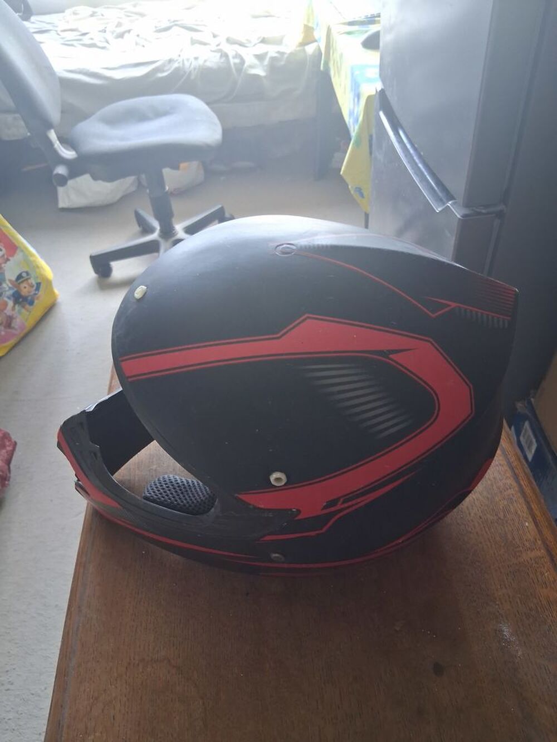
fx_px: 558
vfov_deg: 67.3
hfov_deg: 53.1
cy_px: 371
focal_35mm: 26
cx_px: 278
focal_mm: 3.98
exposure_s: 1/50
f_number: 1.8
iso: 500
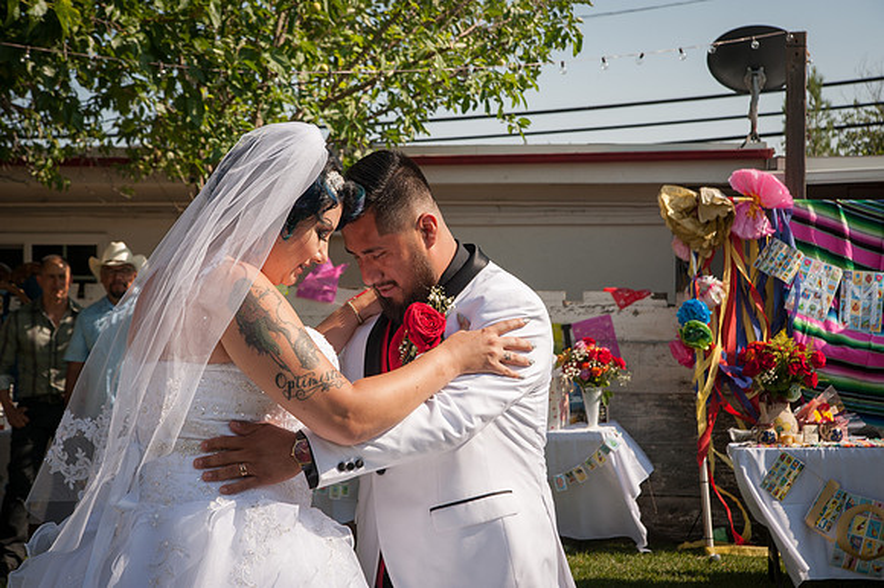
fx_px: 1522
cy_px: 294
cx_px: 442
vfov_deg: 21.9
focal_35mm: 62
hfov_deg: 32.4
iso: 200
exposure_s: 1/500
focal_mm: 62
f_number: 11
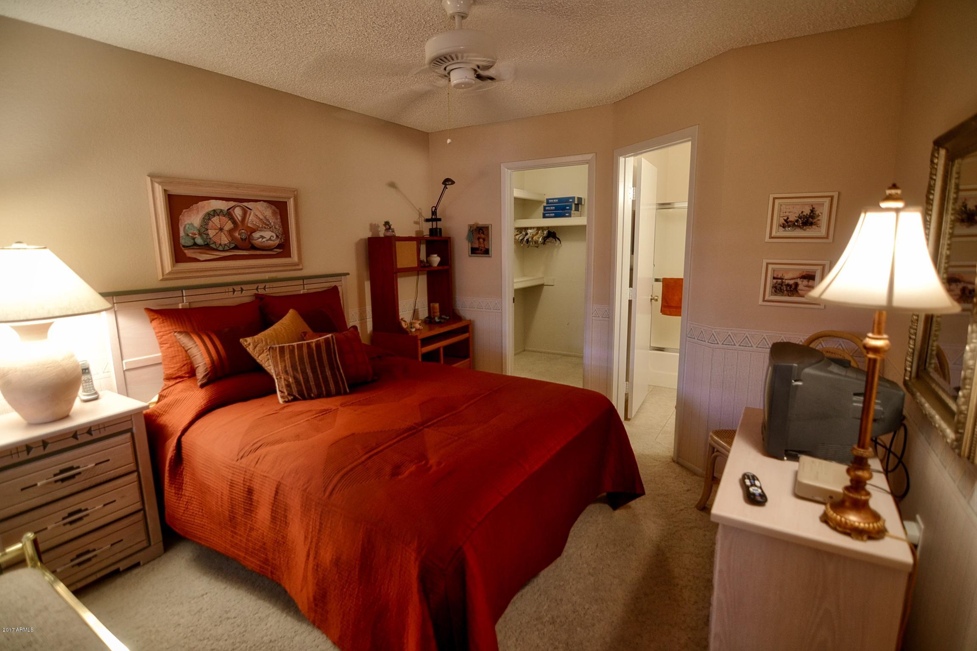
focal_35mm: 16
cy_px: 326
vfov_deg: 72.1
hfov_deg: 95.0
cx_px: 488
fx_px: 448
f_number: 2.8
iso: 200
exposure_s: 1/15
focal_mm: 11
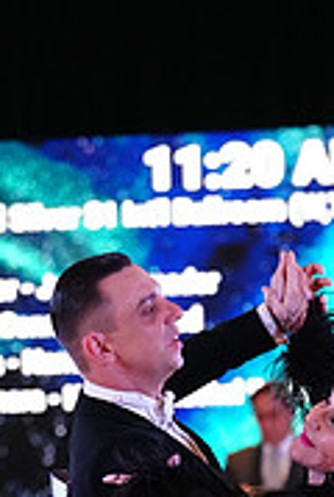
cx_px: 149
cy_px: 711
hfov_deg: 4.6
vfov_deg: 6.8
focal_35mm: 301
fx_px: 4172
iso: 5000
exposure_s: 1/400
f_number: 2.8
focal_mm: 93
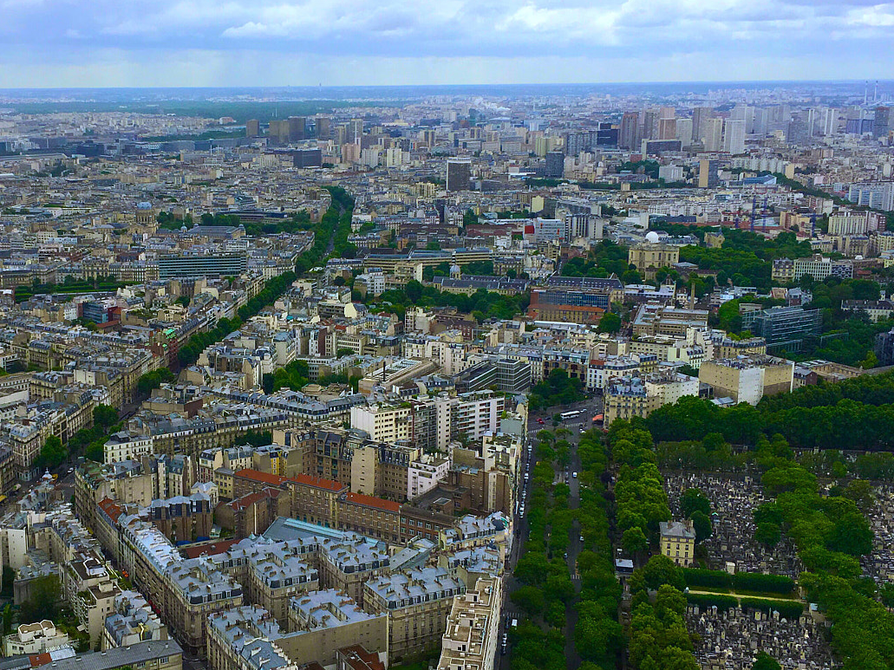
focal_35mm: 45
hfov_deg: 41.5
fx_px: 1162
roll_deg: +0.0
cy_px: 335
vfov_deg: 32.2
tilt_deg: -11.8
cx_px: 288
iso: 25
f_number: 2.2
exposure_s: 1/368
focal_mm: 4.15
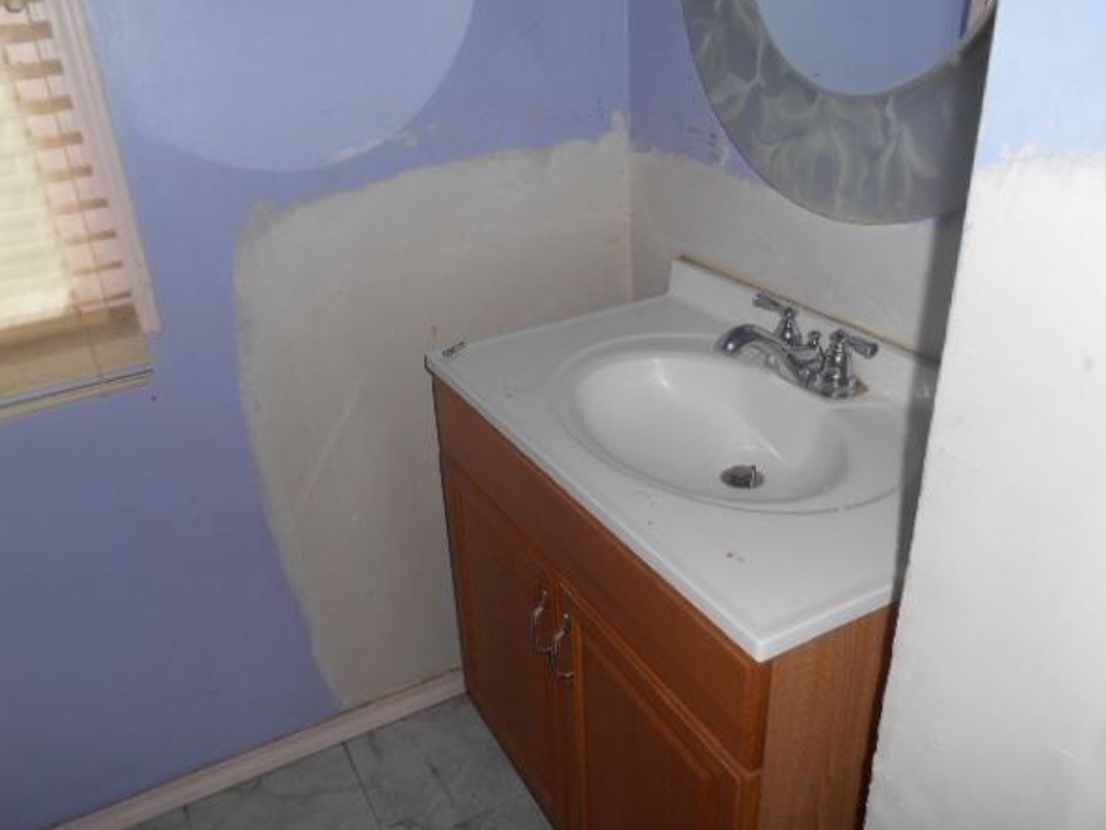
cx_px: 529
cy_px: 419
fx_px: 895
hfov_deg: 63.4
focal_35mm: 28
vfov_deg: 49.8
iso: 80
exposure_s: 1/25
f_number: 3.4
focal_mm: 4.7
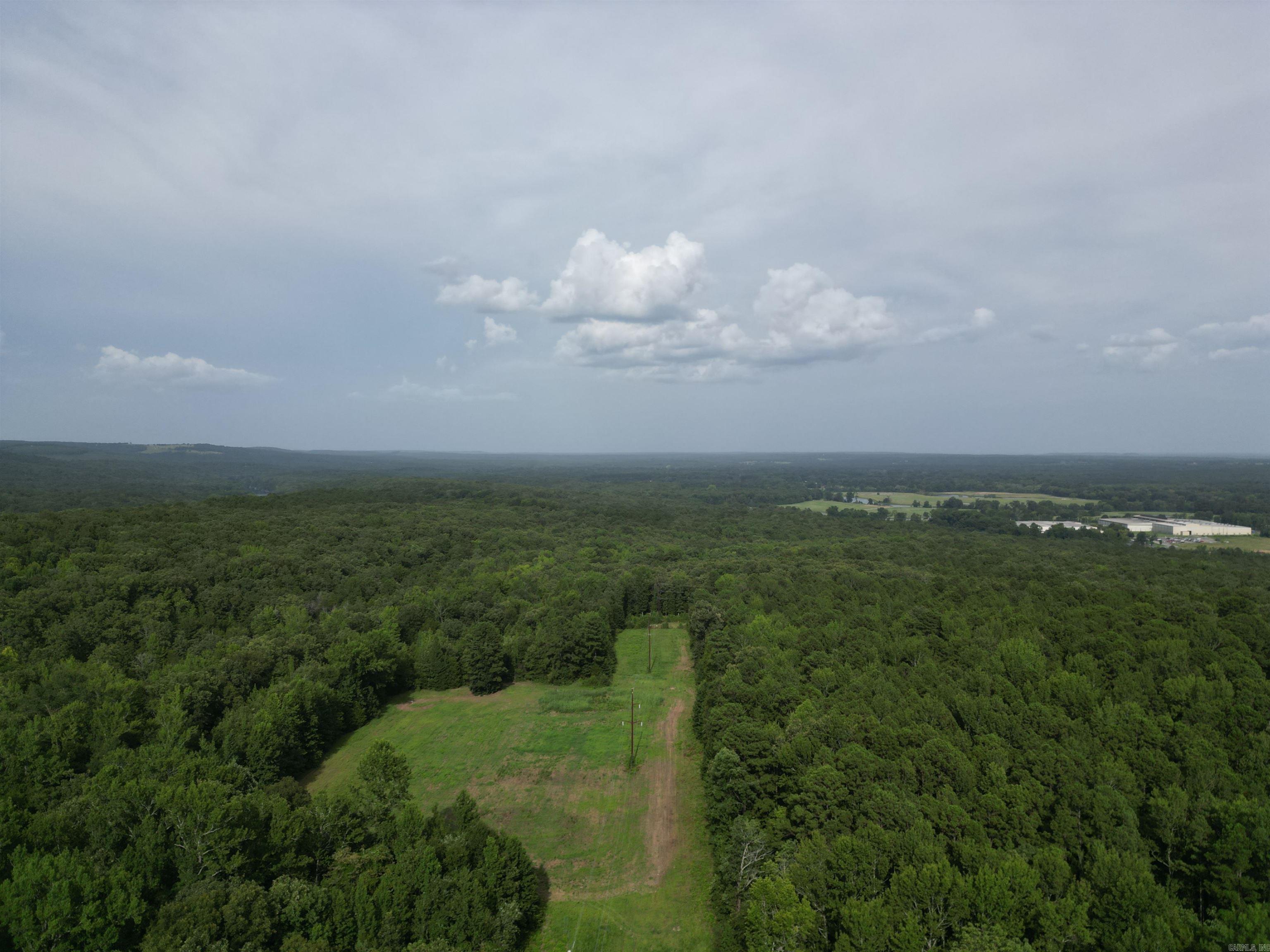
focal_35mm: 24
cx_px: 635
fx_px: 881
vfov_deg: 56.8
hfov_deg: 71.6
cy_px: 476
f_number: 1.7
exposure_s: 1/3200
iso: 110
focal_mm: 6.72
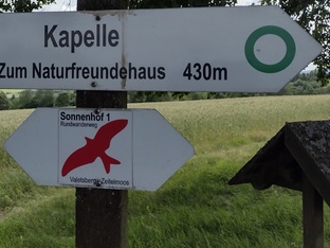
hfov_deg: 36.0
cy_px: 76
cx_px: 81
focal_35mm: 52
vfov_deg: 27.8
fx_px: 496
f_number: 1.7
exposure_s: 1/2247
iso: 100
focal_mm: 4.71
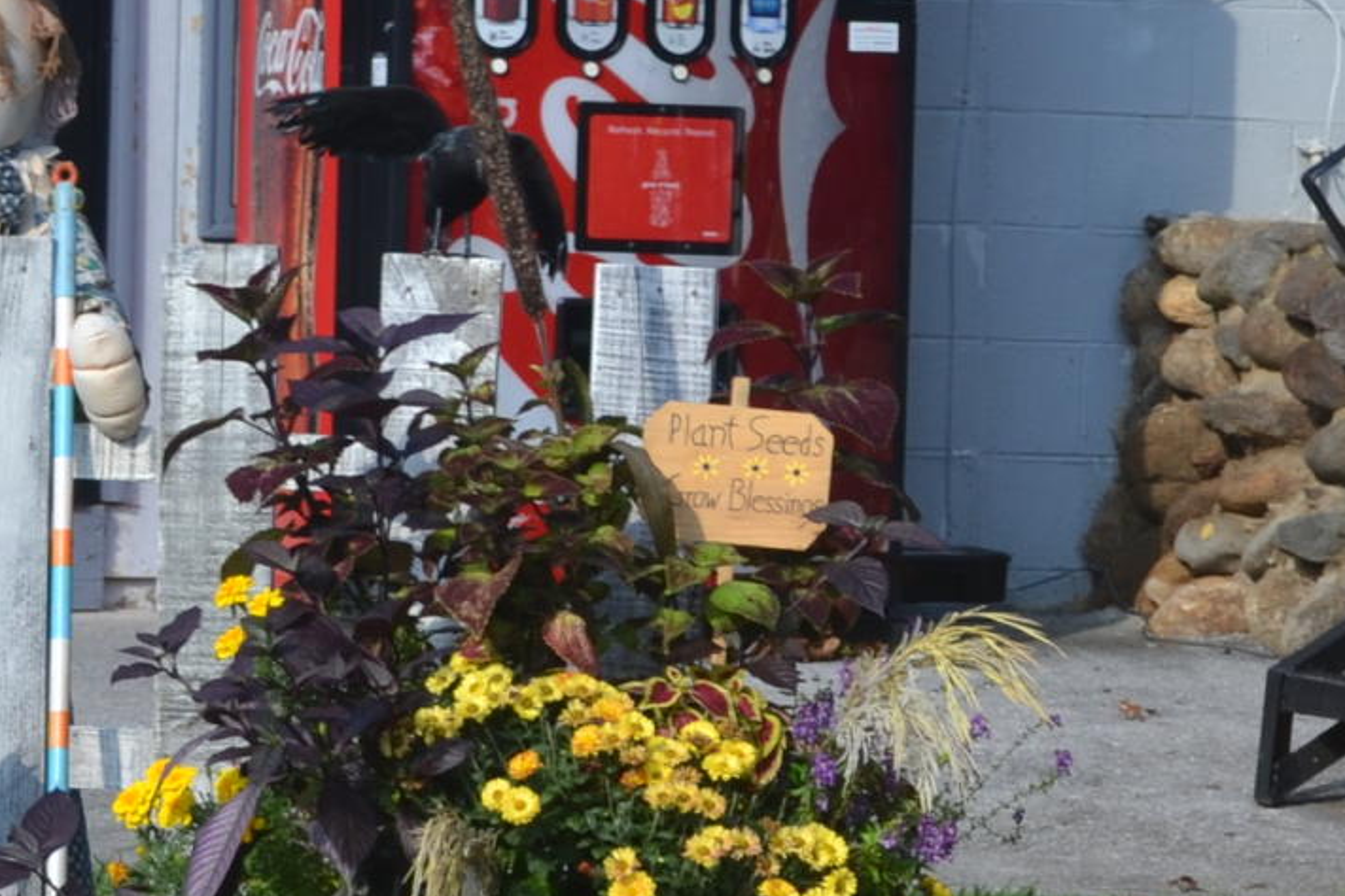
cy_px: 601
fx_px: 8518
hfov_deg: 9.0
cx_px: 899
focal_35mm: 228
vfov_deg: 6.0
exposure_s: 1/200
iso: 100
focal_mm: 36
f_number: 7.1
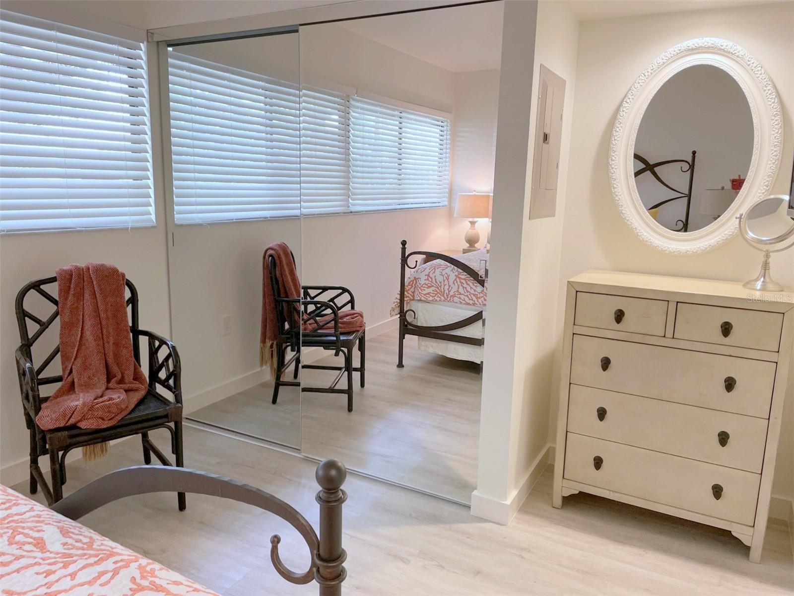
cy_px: 298
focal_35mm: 26
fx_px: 596
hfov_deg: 67.3
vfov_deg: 53.1
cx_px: 397
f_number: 1.6
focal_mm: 4.2
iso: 125
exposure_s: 1/60
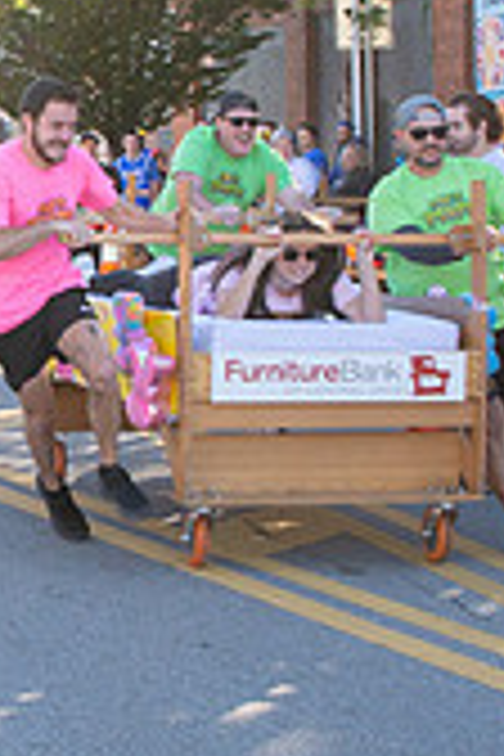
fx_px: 2646
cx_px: -359
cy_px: 271
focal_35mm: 126
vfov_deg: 16.2
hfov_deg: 10.3
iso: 640
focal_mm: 29
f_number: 7.1
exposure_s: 1/200
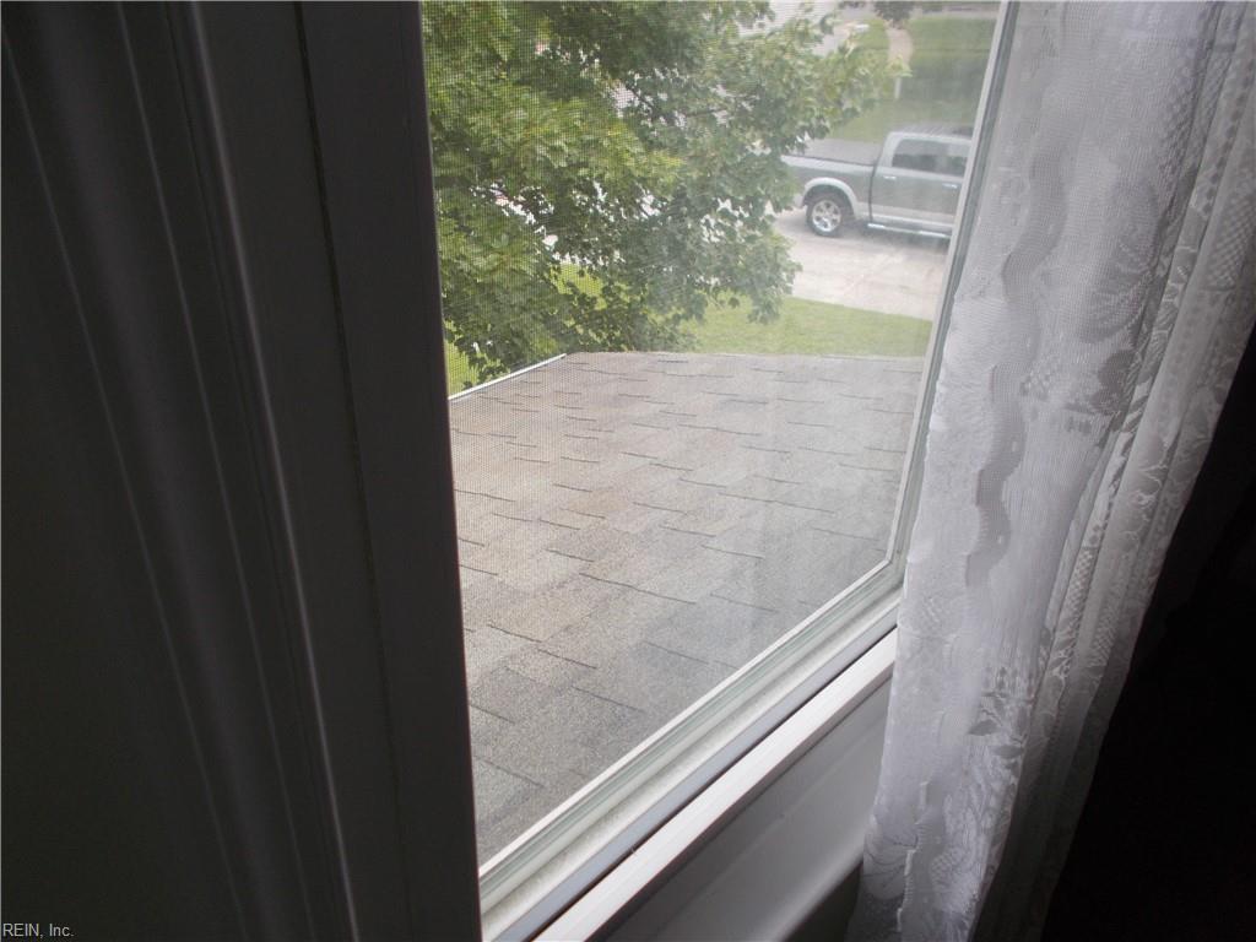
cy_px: 471
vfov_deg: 53.1
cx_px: 628
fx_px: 943
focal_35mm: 26
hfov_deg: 67.3
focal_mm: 4.6
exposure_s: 1/80
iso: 80
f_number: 3.2
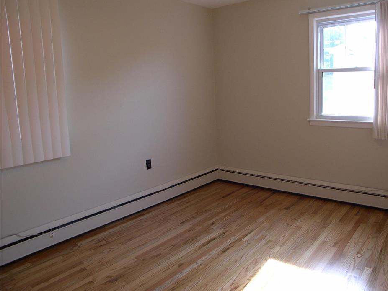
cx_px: 214
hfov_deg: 44.7
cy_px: 140
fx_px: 471
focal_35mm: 42
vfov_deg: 34.4
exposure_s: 1/45.4
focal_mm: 8
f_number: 2.8
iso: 100
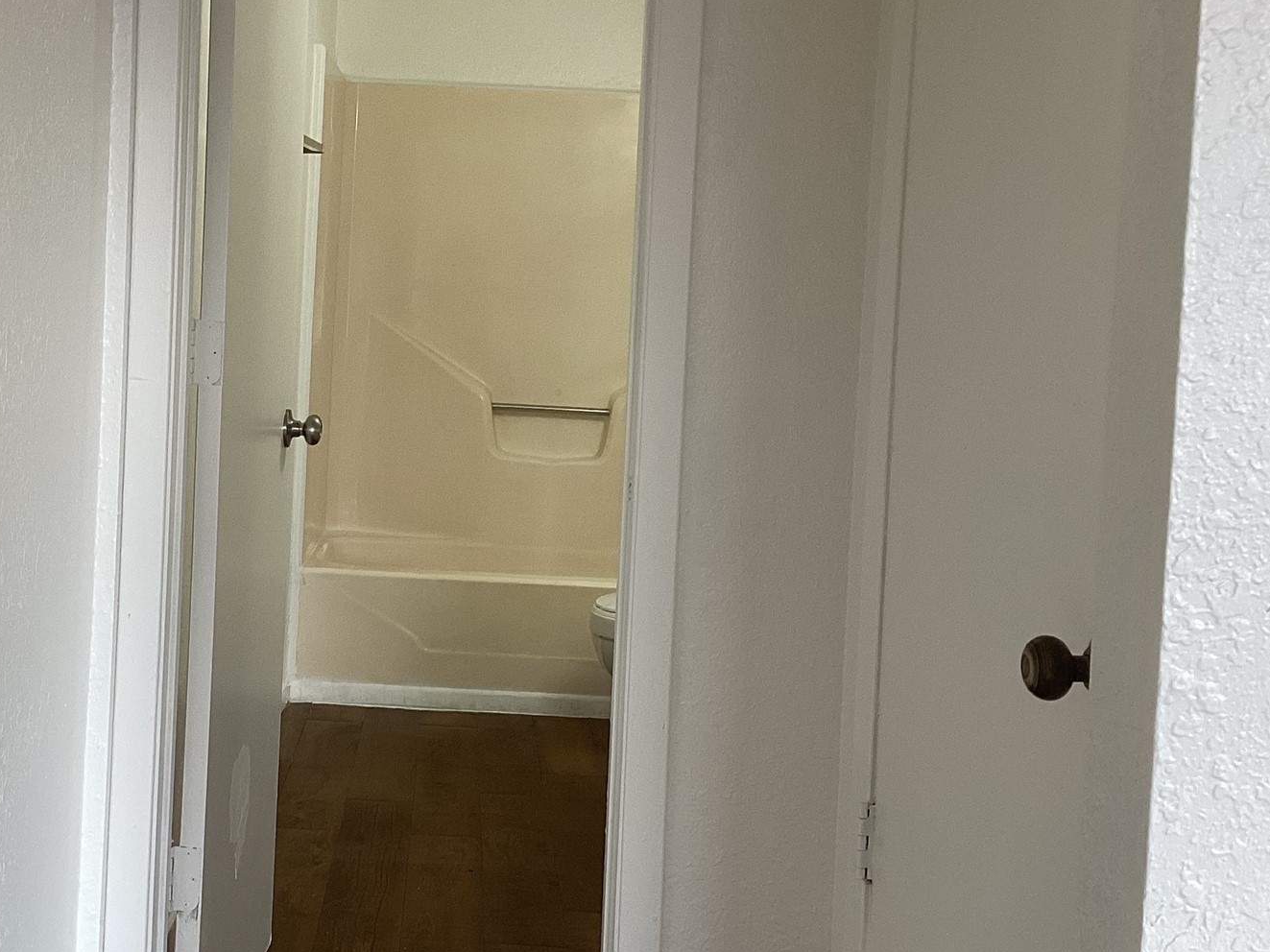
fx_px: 1761
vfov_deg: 30.1
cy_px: 348
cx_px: 447
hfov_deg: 39.3
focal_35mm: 48
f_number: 2.4
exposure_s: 1/120
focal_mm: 3.3
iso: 80
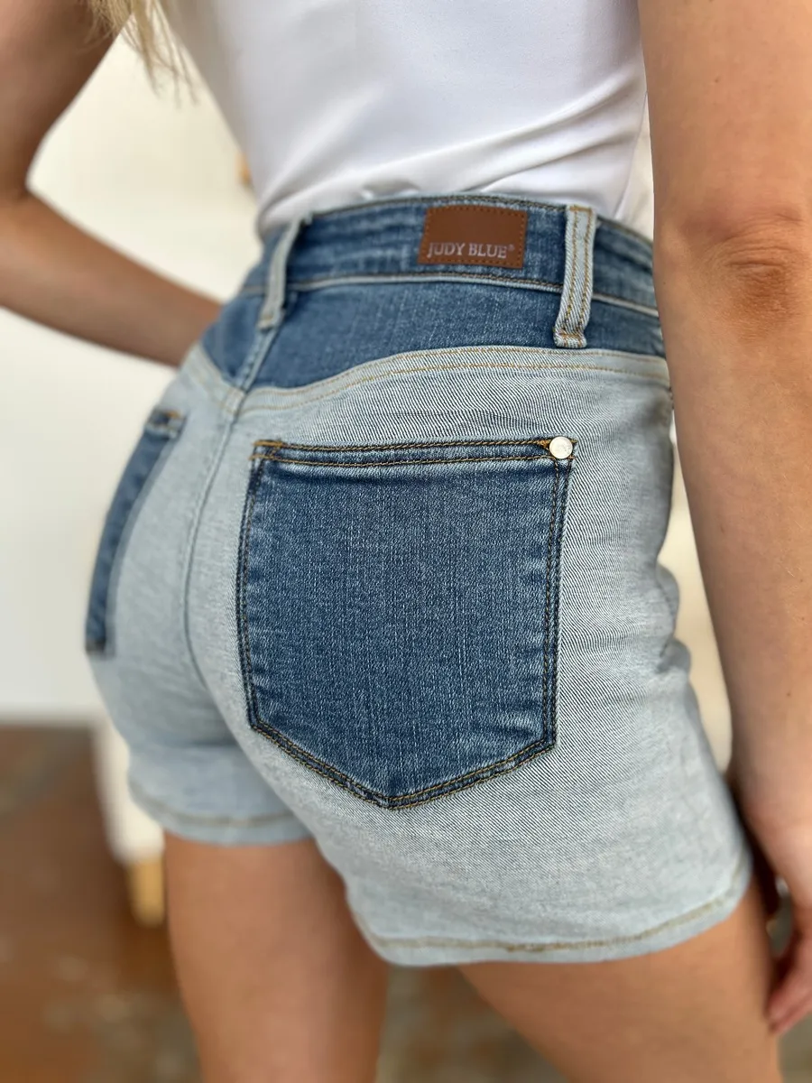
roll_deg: -2.2
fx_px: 813
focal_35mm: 26
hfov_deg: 53.1
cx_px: 406
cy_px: 542
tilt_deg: -10.3
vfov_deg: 67.3
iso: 32
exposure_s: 1/149
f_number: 1.5
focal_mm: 5.7
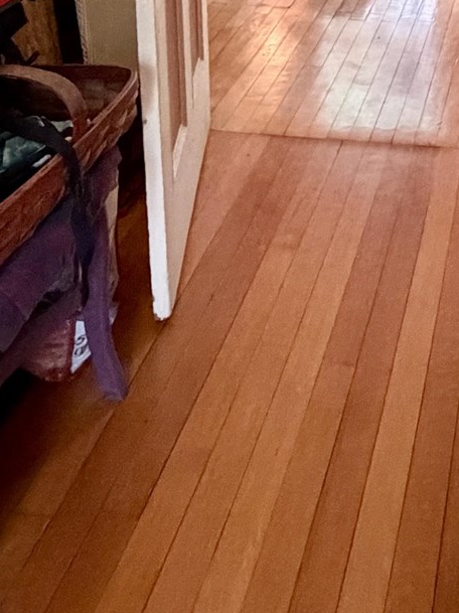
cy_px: -163
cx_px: 429
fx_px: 938
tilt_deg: -11.1
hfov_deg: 26.4
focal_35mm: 53
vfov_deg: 29.7
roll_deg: +1.3
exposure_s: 1/60
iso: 1250
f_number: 2.2
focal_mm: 2.22
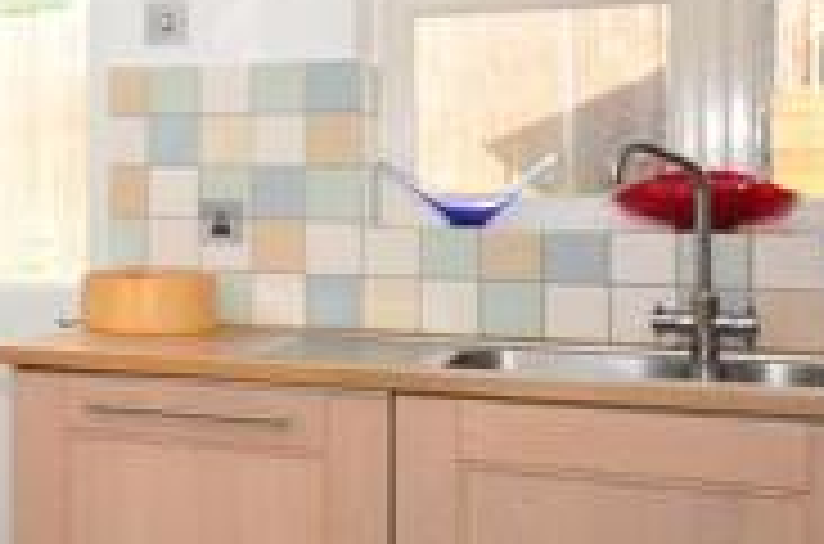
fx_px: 1593
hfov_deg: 25.2
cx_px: -234
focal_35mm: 70
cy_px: 153
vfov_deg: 19.3
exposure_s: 1/125
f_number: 5.6
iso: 200
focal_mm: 13
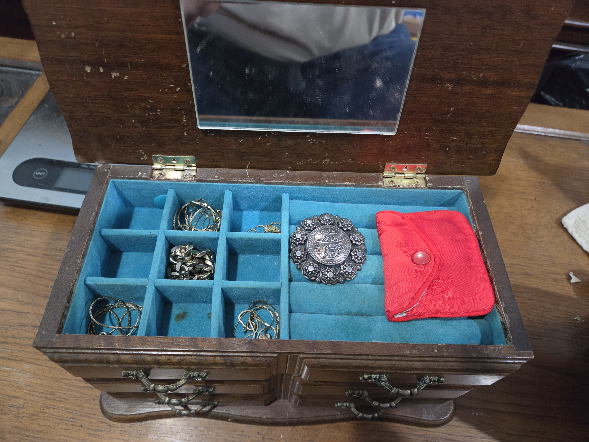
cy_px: 221
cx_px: 294
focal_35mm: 23
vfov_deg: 58.9
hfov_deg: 73.9
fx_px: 391
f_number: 1.8
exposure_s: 1/60
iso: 1600
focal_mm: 5.4
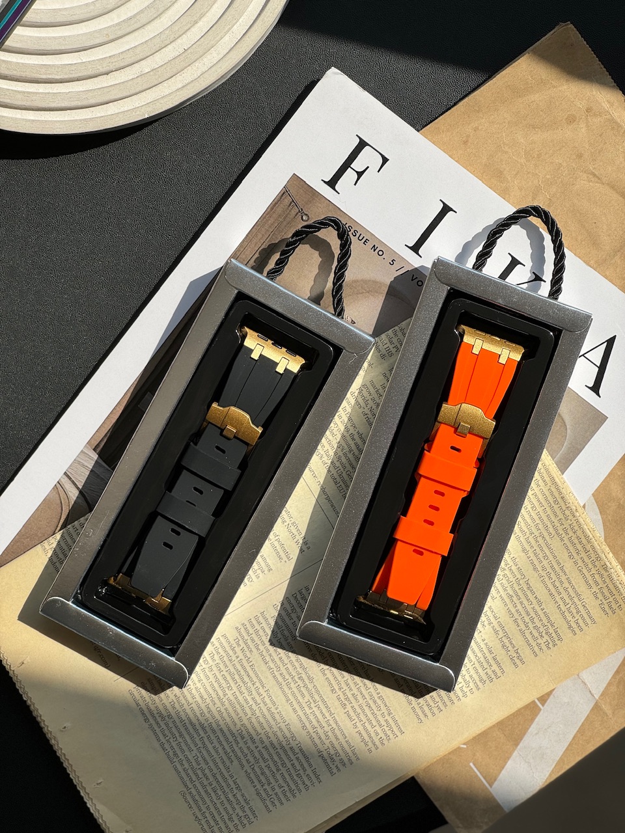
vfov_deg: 25.3
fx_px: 1854
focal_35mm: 77
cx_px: 312
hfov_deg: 19.1
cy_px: 416
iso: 25
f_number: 2.8
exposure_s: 1/1119
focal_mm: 9
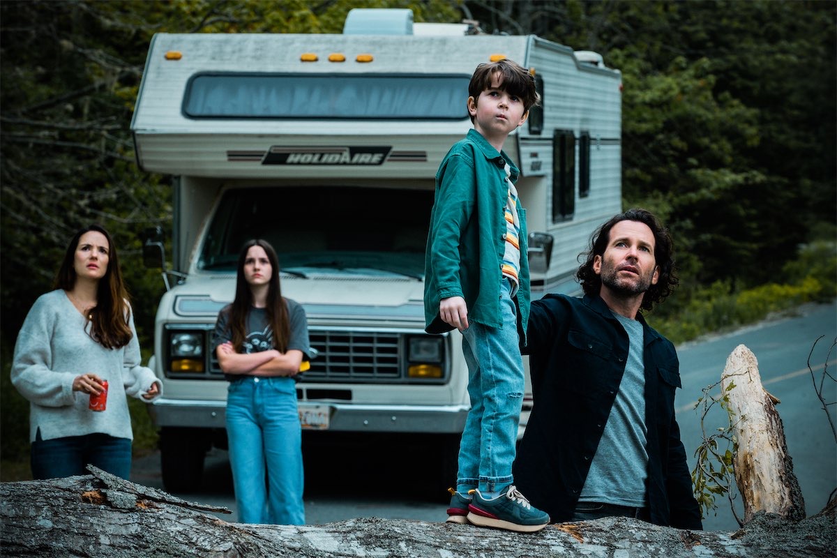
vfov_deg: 10.5
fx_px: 3022
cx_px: 418
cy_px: 279
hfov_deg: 15.8
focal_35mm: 130
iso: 500
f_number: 7.1
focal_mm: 130
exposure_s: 1/200
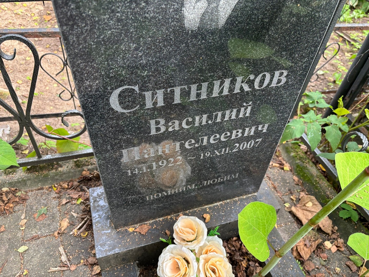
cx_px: 184
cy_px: 138
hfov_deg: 67.3
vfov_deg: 53.1
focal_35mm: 26
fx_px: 277
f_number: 1.6
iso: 80
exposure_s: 1/121
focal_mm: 5.96
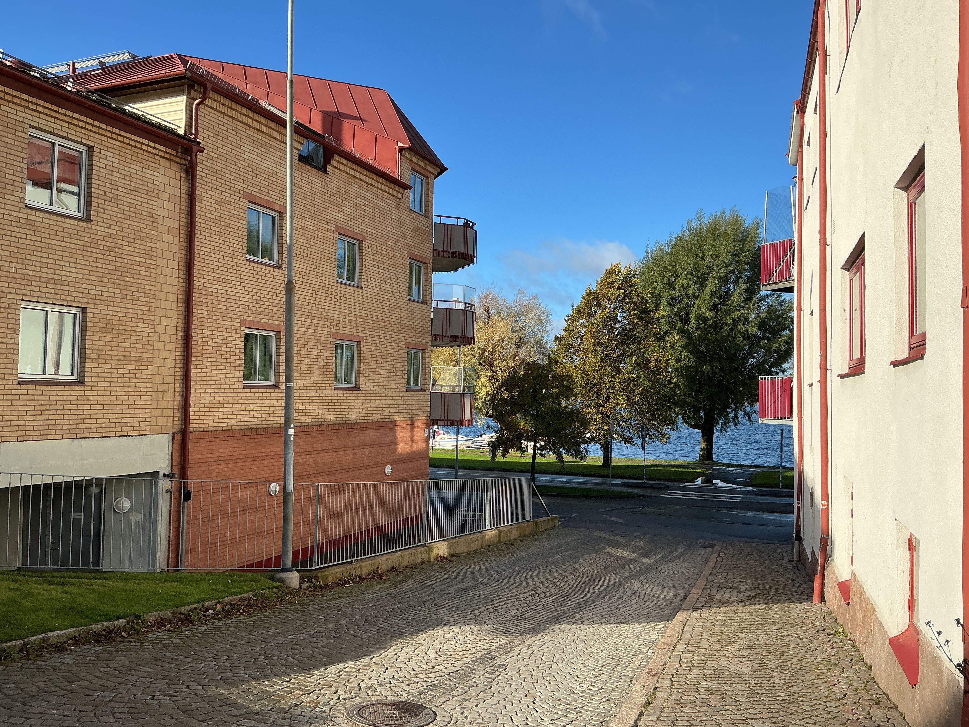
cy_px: 364
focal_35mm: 29
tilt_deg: +2.4
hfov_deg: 61.7
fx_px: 812
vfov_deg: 48.2
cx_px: 484
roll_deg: -2.5
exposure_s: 1/1144
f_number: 1.8
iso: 25
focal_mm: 3
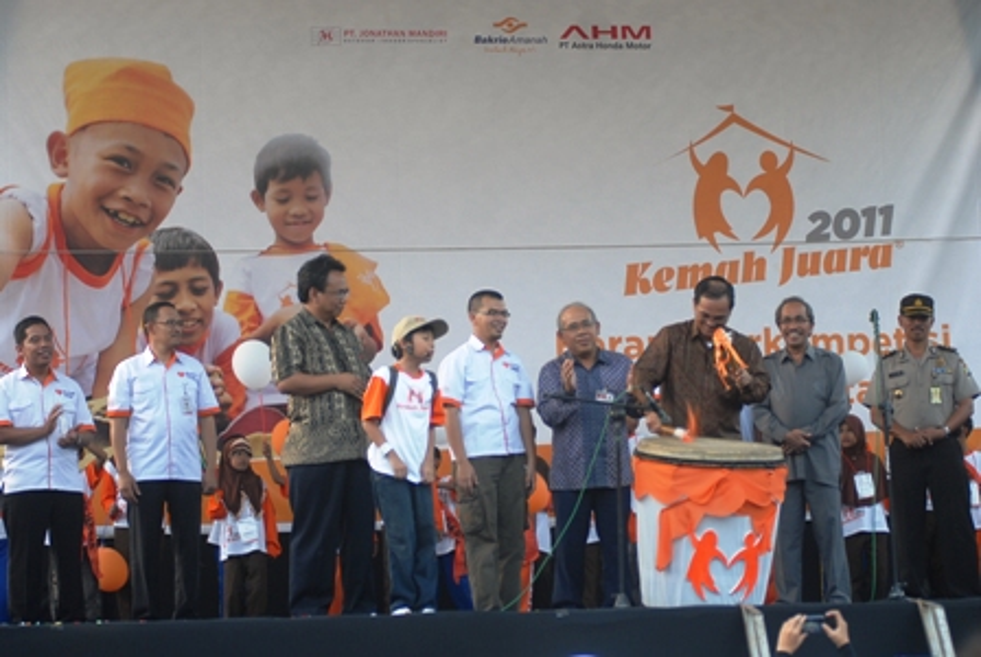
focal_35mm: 120
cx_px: 490
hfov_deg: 17.0
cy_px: 328
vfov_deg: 11.5
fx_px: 3274
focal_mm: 80
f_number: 2.8
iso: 250
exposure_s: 1/80
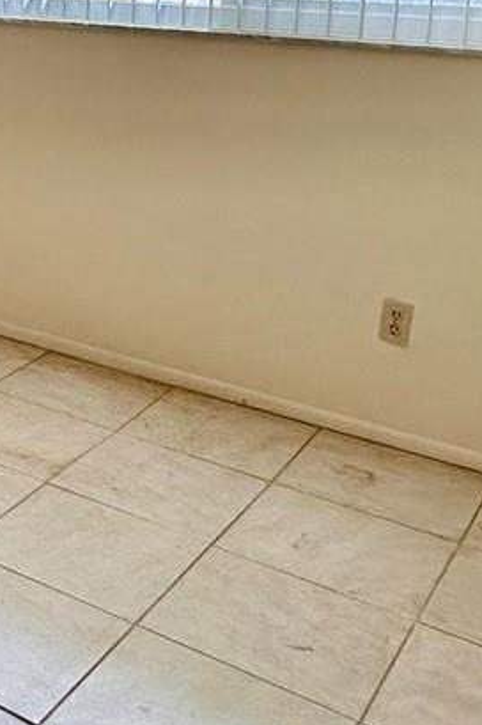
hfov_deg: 19.7
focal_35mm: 57
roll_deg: -0.2
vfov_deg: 33.7
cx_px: -294
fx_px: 1147
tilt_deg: -9.4
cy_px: 108
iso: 100
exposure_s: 1/120
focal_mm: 2.22
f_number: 2.2
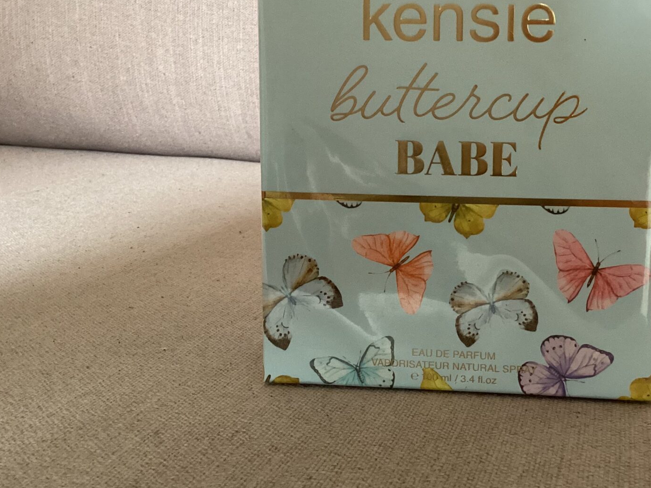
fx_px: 865
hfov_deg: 40.5
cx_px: 457
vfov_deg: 31.5
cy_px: 215
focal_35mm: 46
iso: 320
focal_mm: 3.3
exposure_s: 1/40
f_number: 2.4
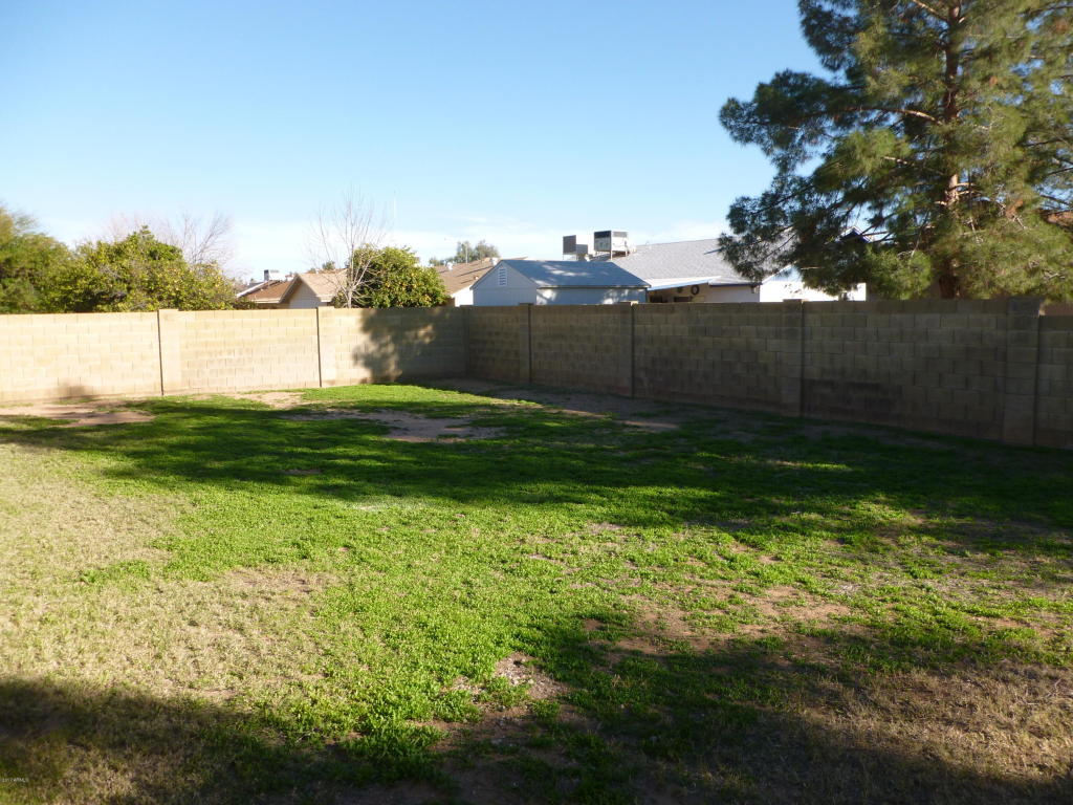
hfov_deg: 63.4
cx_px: 536
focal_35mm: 28
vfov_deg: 49.7
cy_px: 402
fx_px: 868
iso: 100
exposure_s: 1/500
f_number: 3.3
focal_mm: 5
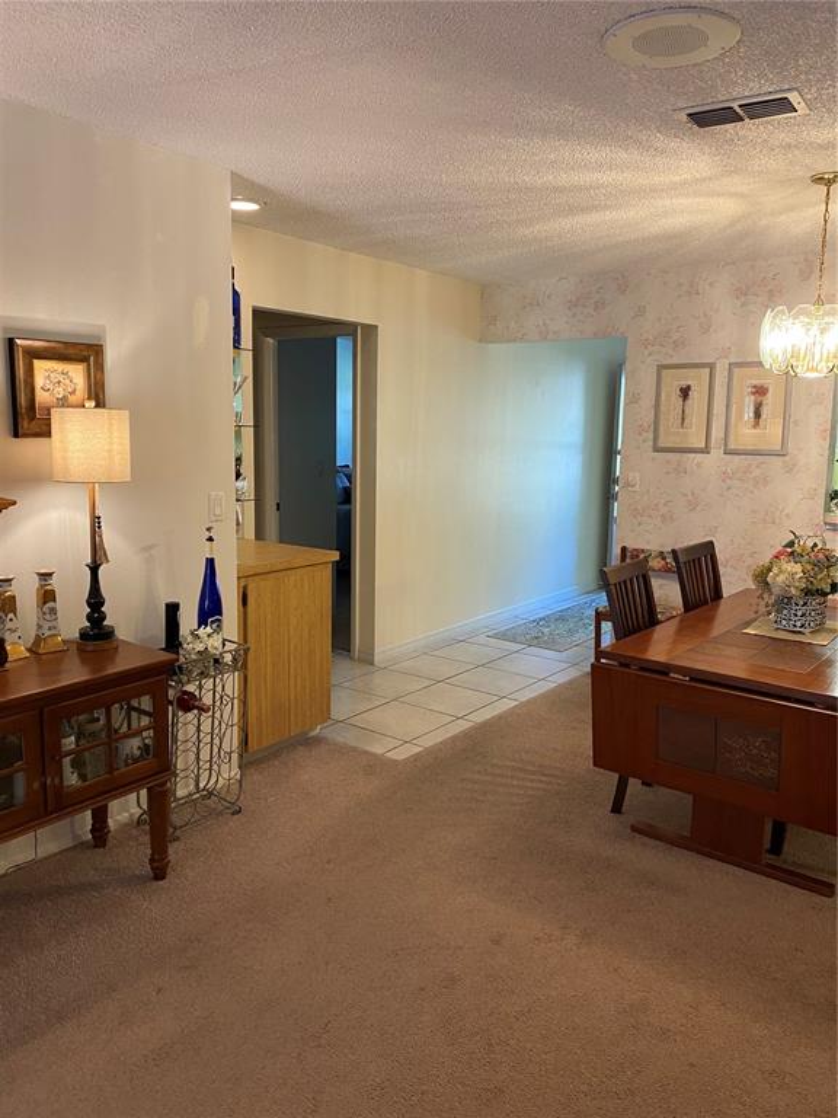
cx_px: 419
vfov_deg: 67.3
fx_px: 839
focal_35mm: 26
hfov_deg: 53.1
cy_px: 559
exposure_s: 1/60
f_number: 1.8
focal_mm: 4.25
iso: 200
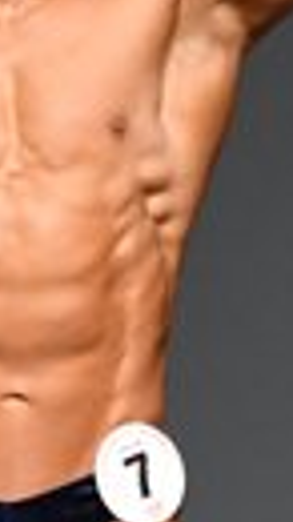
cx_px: 235
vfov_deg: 1.0
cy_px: 558
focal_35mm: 2159
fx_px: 29859
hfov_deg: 0.6
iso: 2500
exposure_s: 1/400
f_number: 5.6
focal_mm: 230
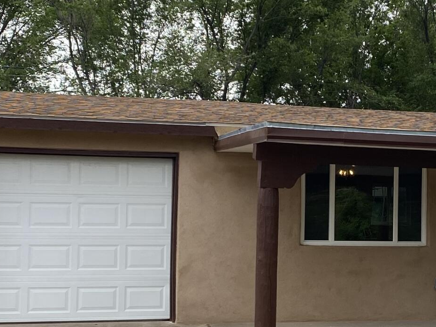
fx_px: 1058
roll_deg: -1.0
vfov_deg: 17.5
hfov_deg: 22.9
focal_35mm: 84
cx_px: 367
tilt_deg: +0.1
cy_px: 198
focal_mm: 4.25
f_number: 1.8
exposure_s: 1/2105
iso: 32
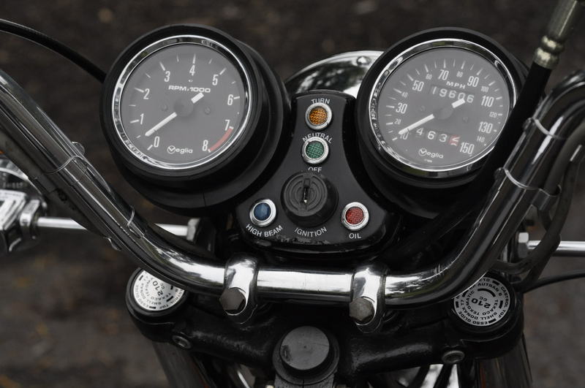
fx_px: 1460
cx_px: 292
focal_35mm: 90
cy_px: 194
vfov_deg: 15.1
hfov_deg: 22.7
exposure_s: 1/640
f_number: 8
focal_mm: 60
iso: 800
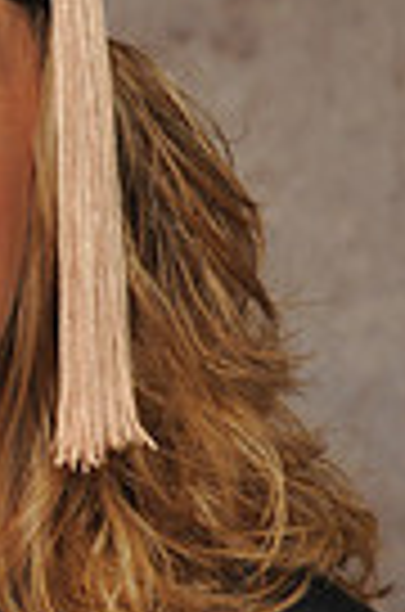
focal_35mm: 607
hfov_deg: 2.2
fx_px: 10297
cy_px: 252
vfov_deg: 3.4
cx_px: -263
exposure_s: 1/60
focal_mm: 95
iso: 200
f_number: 5.6
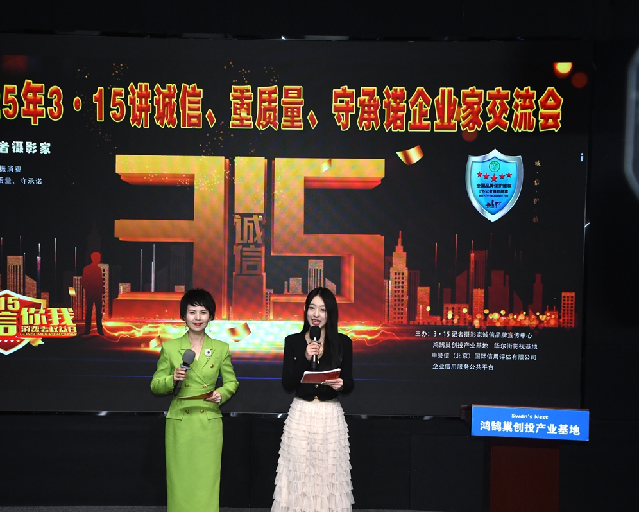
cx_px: 283
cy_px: 256
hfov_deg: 36.0
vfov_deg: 29.1
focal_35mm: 52
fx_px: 984
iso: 1250
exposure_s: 1/125
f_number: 4.5
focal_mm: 31
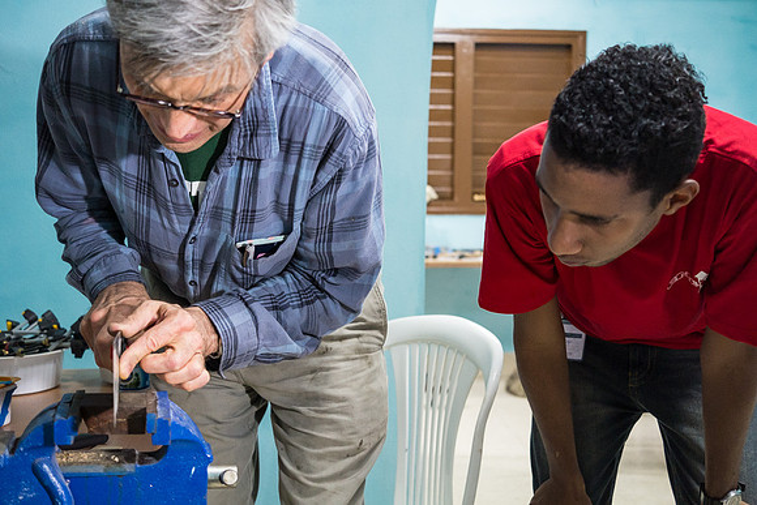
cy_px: 252
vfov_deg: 32.6
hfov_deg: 47.4
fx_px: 862
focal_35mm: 41
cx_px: 378
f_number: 2.8
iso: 3200
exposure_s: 1/100
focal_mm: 27
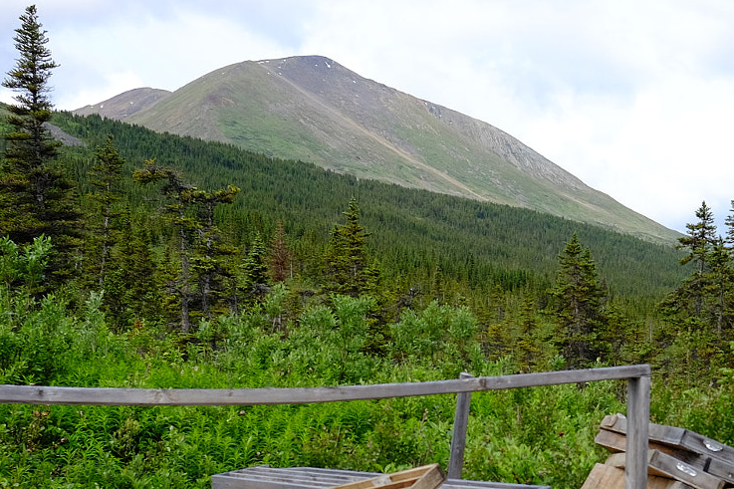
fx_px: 1549
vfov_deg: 17.8
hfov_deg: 26.1
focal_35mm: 76
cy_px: 384
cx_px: 610
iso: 200
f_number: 5.6
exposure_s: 1/480
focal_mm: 23
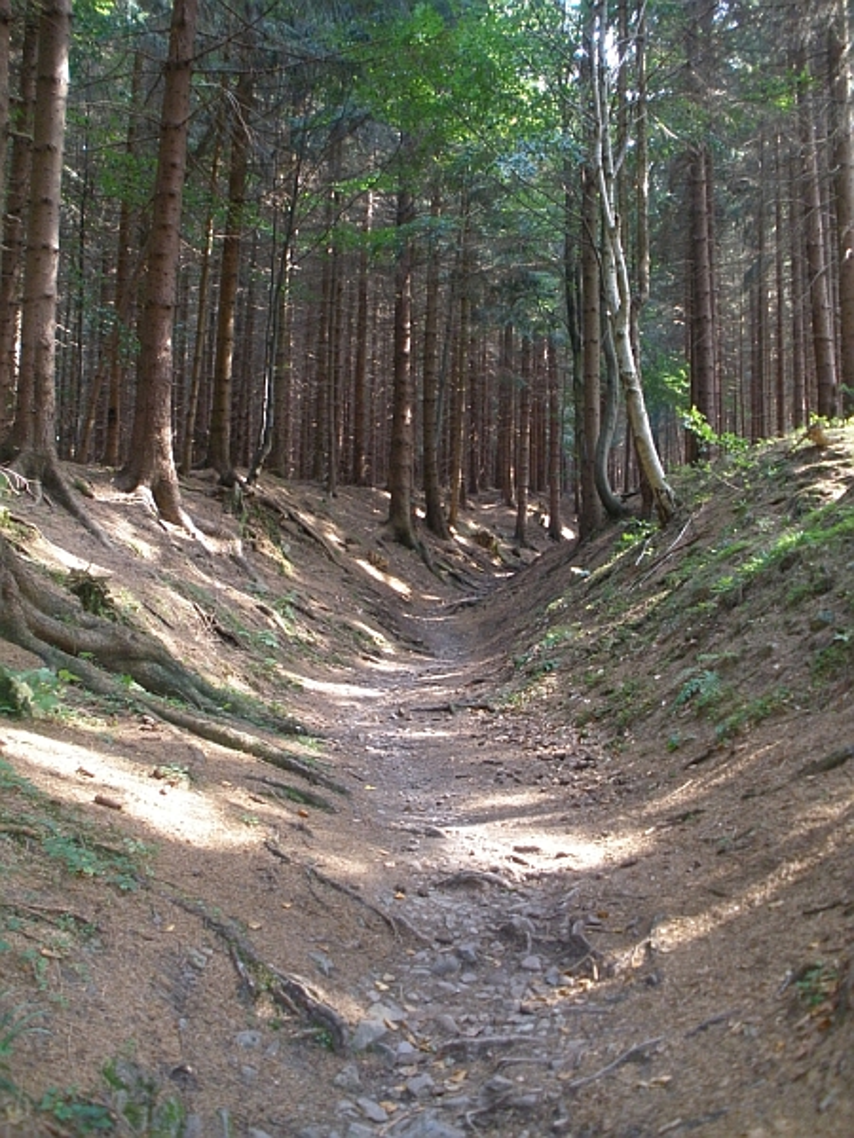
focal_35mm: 36
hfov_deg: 39.7
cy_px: 569
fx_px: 1184
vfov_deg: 51.4
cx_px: 427
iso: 250
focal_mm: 6.3
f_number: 3.5
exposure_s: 1/30
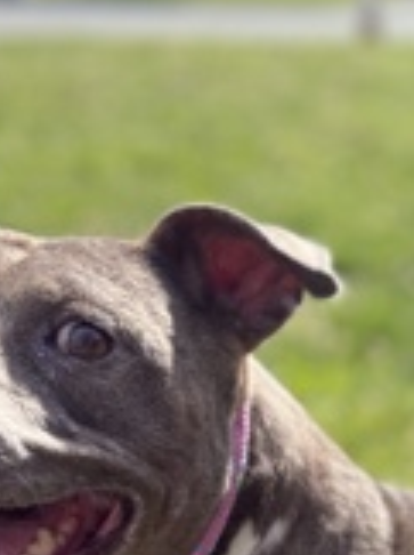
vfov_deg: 22.7
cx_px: 455
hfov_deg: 17.2
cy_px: 545
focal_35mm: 83
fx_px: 1327
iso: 80
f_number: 1.78
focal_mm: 6.76
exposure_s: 1/1901
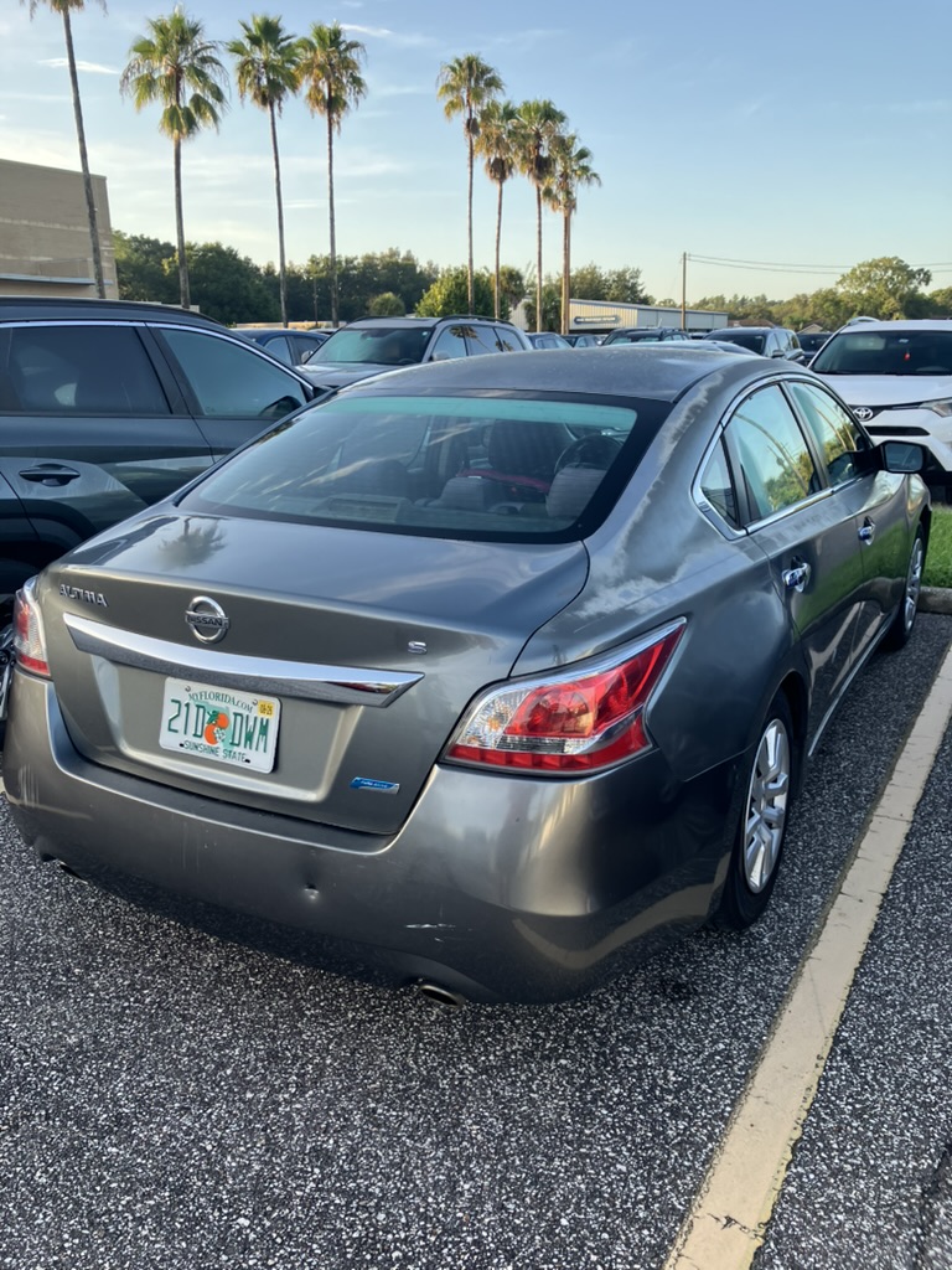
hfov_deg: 49.7
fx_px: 1027
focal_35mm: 28
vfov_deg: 63.4
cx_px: 476
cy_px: 635
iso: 25
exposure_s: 1/211
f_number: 1.8
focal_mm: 3.99
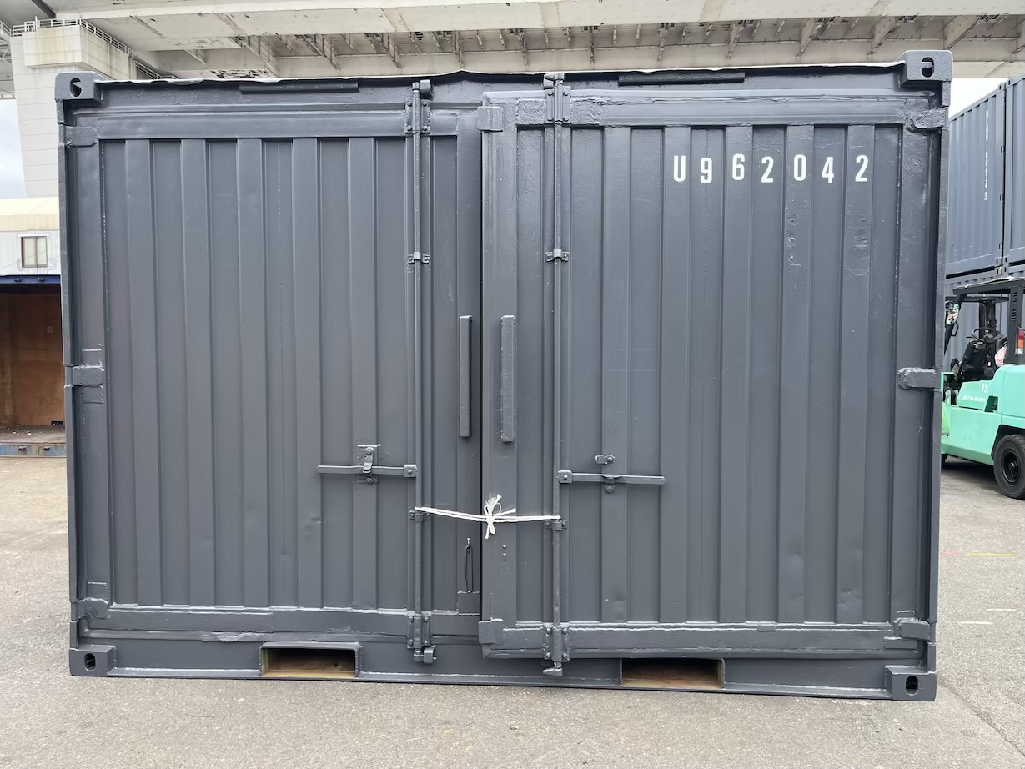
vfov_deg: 53.1
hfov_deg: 67.3
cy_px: 384
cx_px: 512
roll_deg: +1.3
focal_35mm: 26
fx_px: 770
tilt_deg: -4.3
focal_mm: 5.1
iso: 50
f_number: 1.6
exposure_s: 1/727
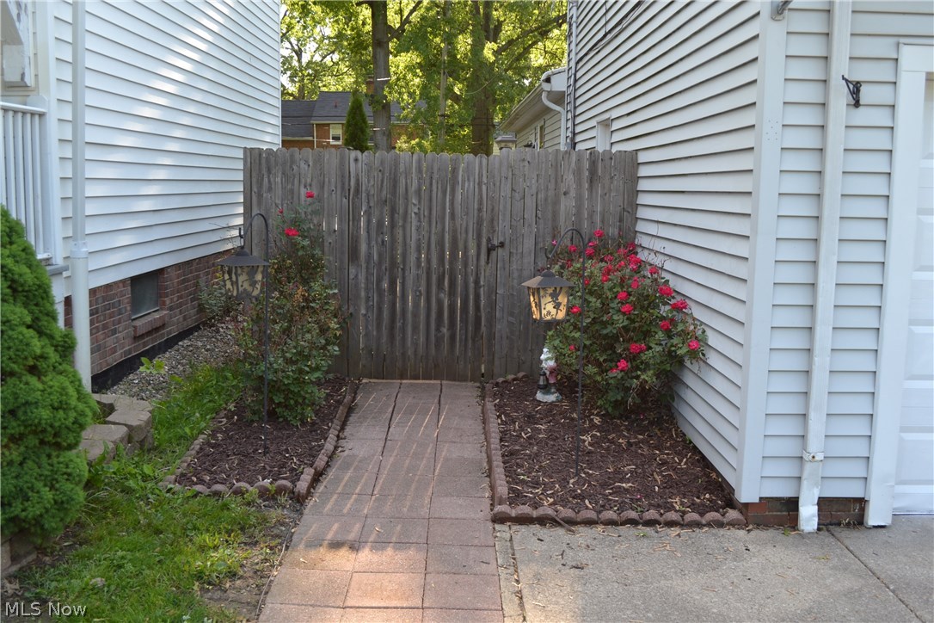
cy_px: 312
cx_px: 467
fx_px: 856
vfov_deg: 40.0
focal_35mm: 33
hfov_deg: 57.2
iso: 280
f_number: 5.6
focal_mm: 22
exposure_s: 1/125
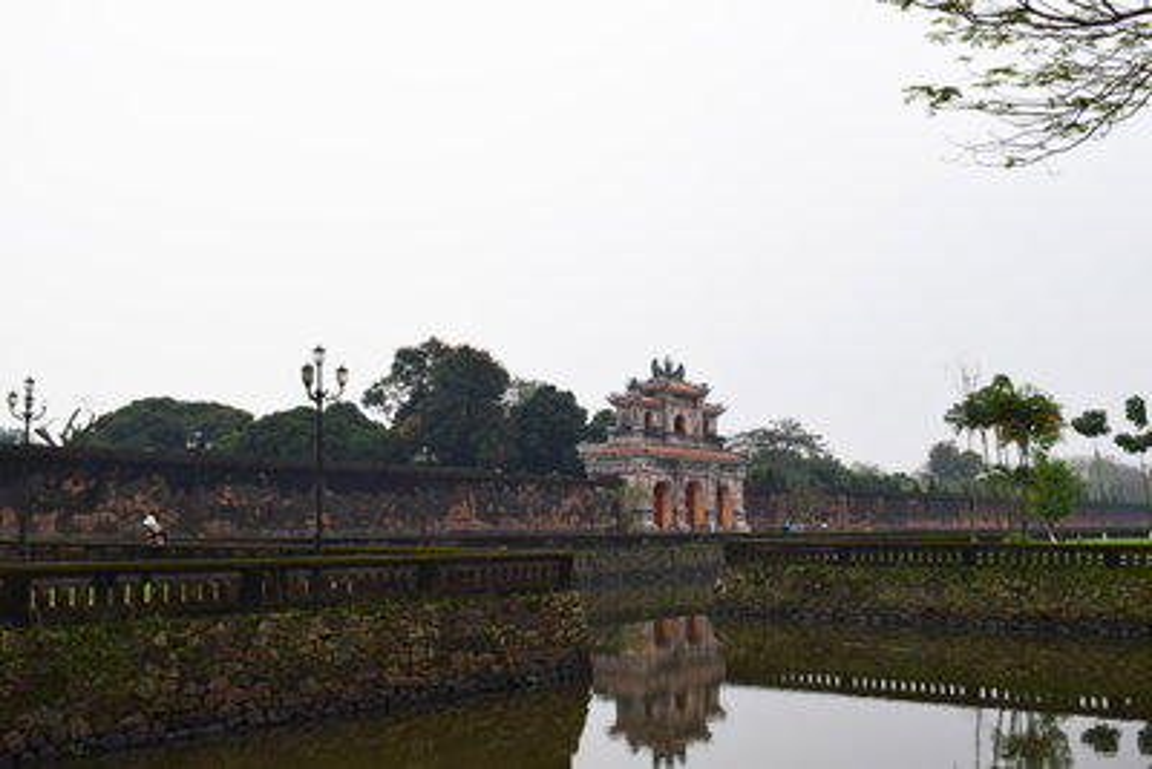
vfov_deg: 34.2
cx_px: 576
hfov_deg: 49.5
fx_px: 1248
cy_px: 384
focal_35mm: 39
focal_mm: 26
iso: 400
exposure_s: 1/50
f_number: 8
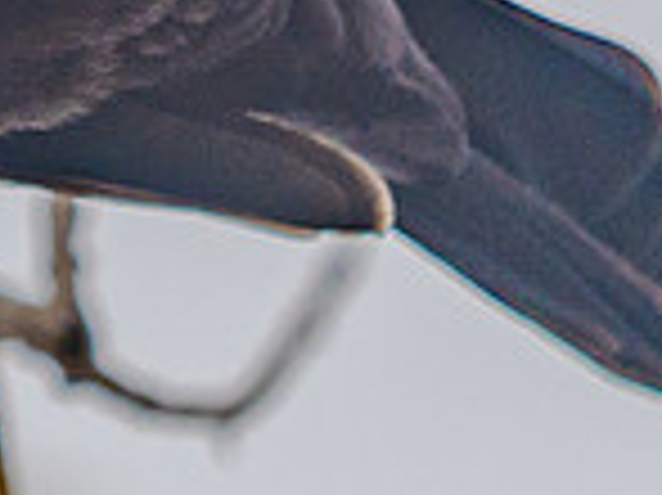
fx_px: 53790
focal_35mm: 2815
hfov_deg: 0.7
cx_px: -619
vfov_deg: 0.5
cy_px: -334
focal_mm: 300
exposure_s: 1/1250
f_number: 4
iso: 100
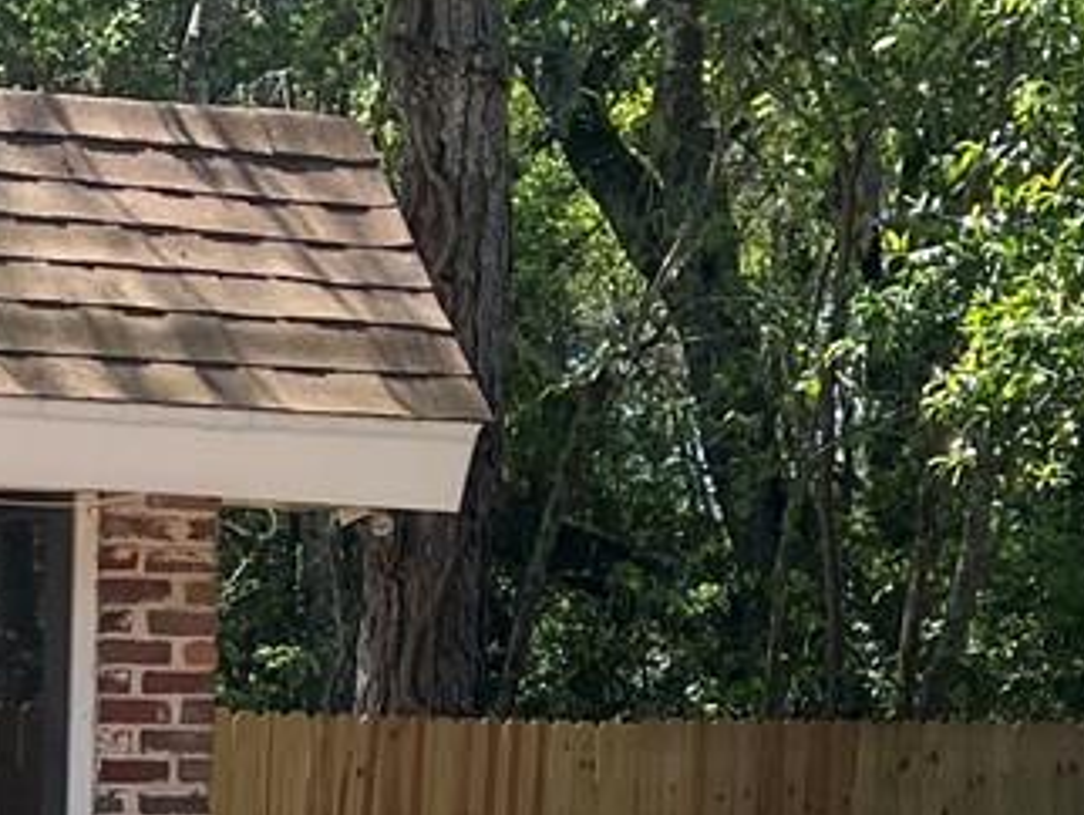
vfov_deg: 11.2
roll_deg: -2.7
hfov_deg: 15.0
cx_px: -20
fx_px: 4043
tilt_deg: -6.6
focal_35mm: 129
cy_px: 1128
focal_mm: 5.7
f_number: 1.5
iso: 50
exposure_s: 1/1808
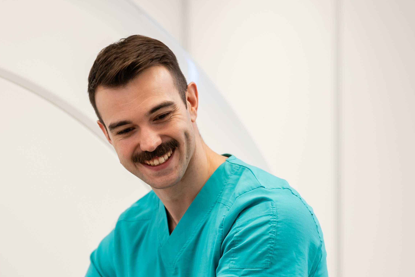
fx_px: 2547
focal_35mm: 221
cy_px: 359
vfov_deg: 6.2
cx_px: 126
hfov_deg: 9.3
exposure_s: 1/500
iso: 400
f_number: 1.8
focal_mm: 85
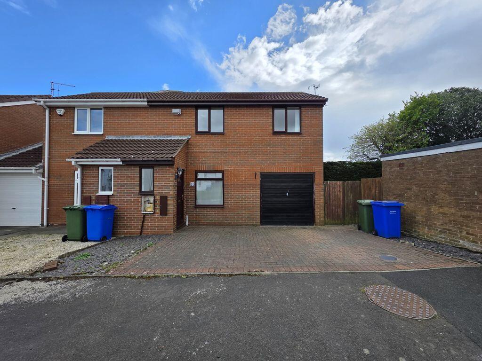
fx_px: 181
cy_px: 180
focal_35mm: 13
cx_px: 241
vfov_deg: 89.9
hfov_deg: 106.2
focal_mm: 2.2
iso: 40
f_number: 1.9
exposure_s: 1/1307
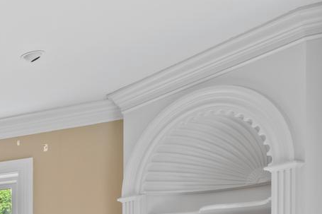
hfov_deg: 19.8
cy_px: 300
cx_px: -299
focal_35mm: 63
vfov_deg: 19.4
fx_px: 563
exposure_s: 1/1.67
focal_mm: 14
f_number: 8
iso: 400
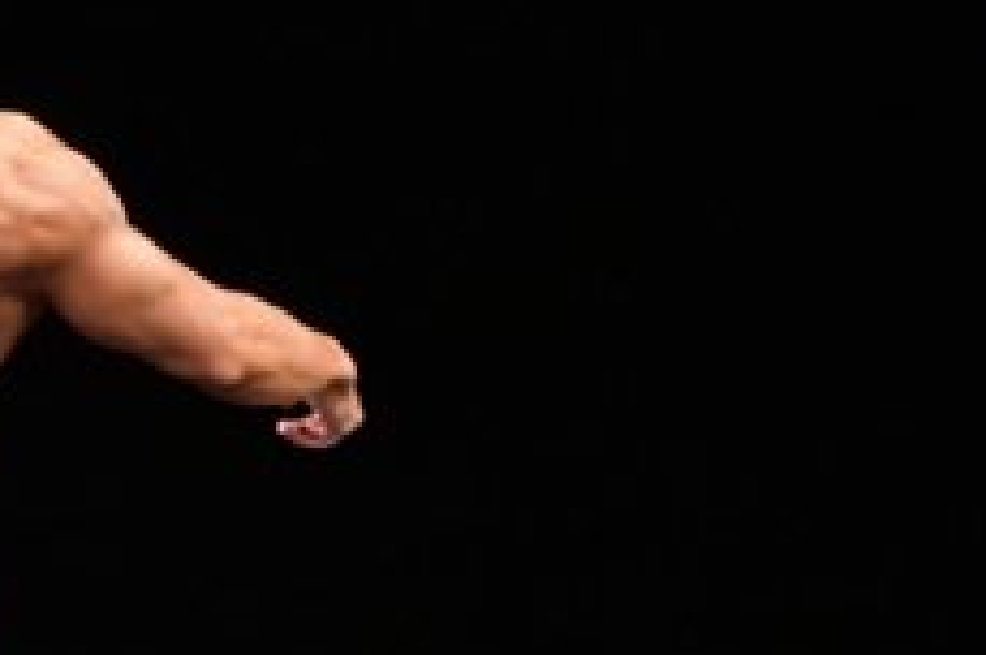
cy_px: 621
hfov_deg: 2.1
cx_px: -243
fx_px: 26420
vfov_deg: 1.4
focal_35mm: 966
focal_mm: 190
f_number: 5.6
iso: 3200
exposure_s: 1/400
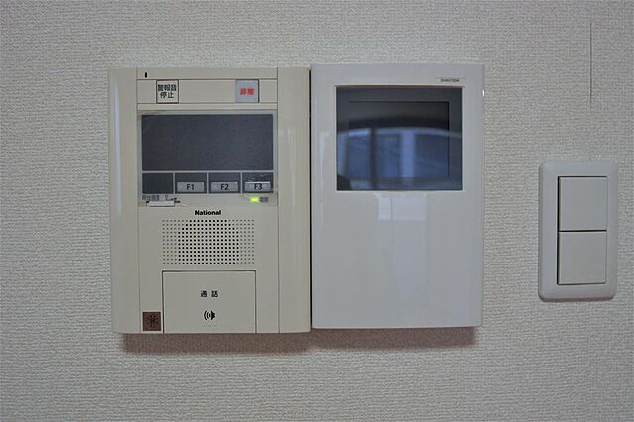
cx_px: 317
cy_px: 211
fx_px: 634
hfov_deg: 53.2
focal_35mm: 36
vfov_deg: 36.8
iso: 320
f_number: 4.5
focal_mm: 24
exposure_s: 1/40
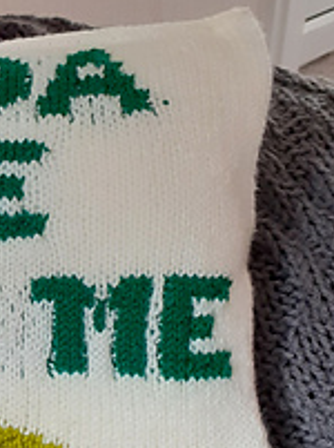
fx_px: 1110
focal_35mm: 86
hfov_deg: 16.4
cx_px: -70
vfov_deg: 22.8
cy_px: 276
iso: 200
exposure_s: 1/50
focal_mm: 3.6
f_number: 1.9
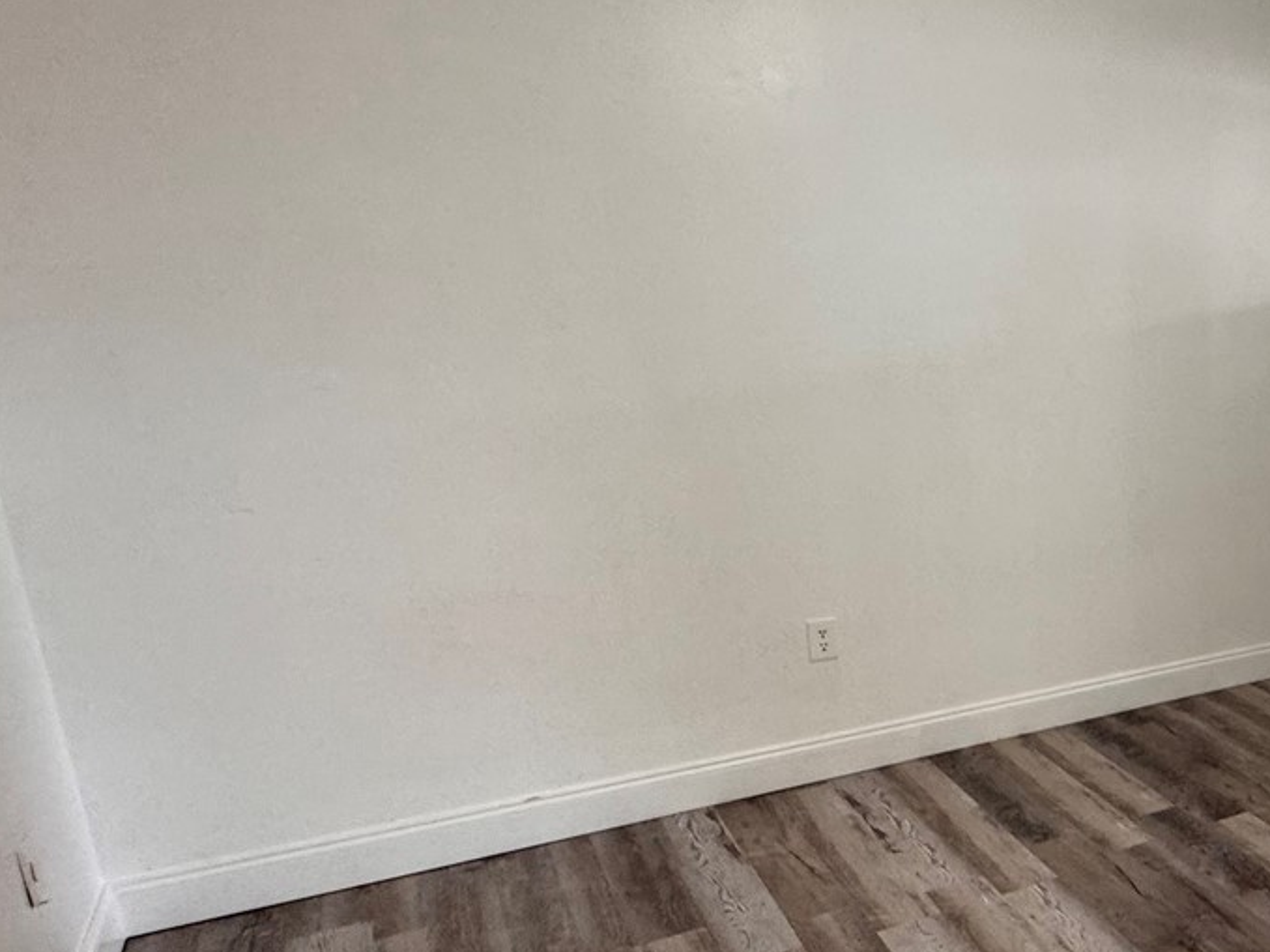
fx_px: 1210
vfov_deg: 42.6
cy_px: 591
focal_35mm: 33
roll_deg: -2.9
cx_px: 1354
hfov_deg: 44.2
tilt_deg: -14.6
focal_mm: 2.22
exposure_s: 1/120
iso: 200
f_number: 2.2
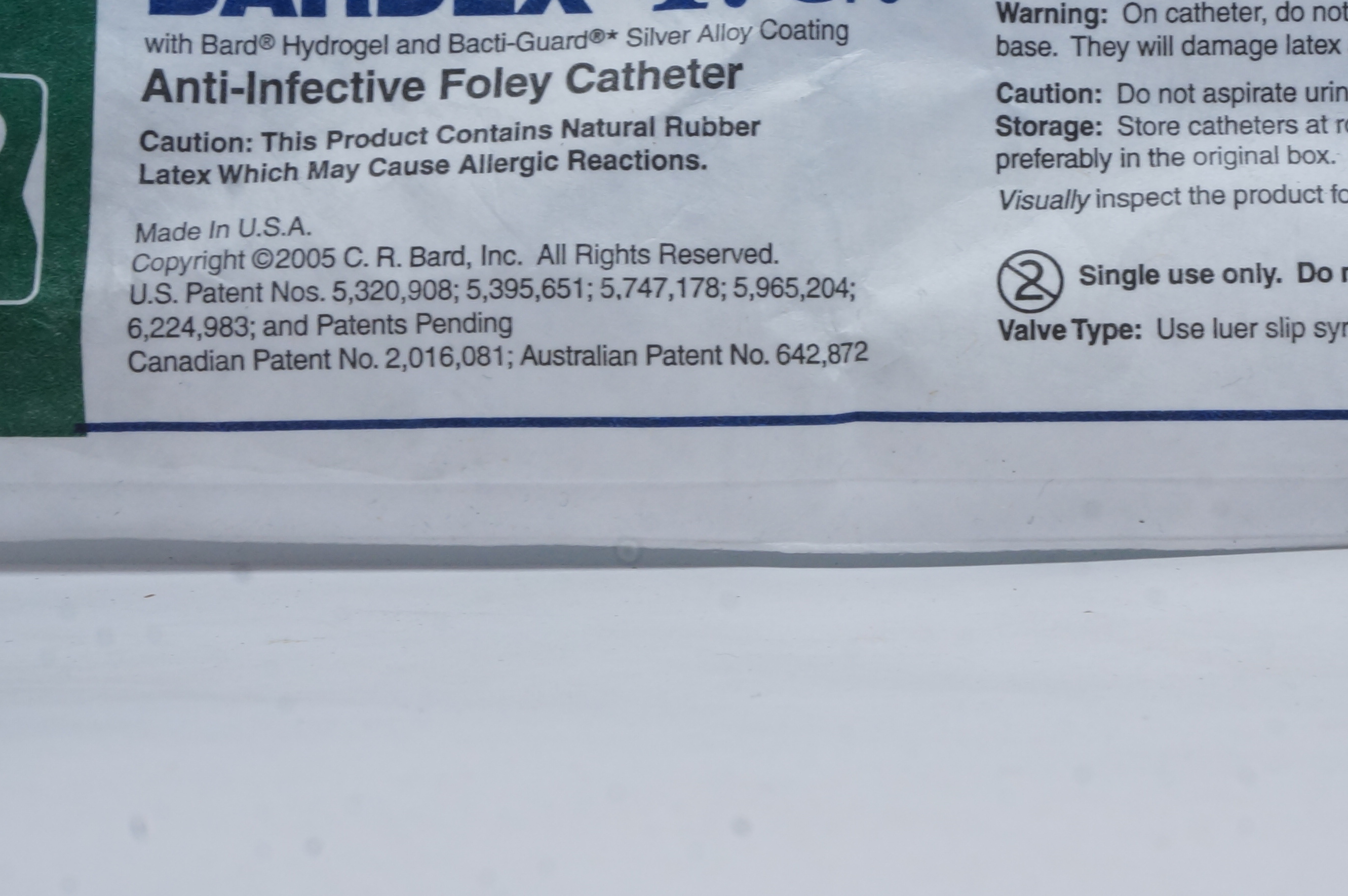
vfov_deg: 14.0
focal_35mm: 97
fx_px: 3625
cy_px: 229
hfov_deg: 21.0
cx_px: 949
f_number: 20
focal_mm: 35
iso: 400
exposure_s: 1/5
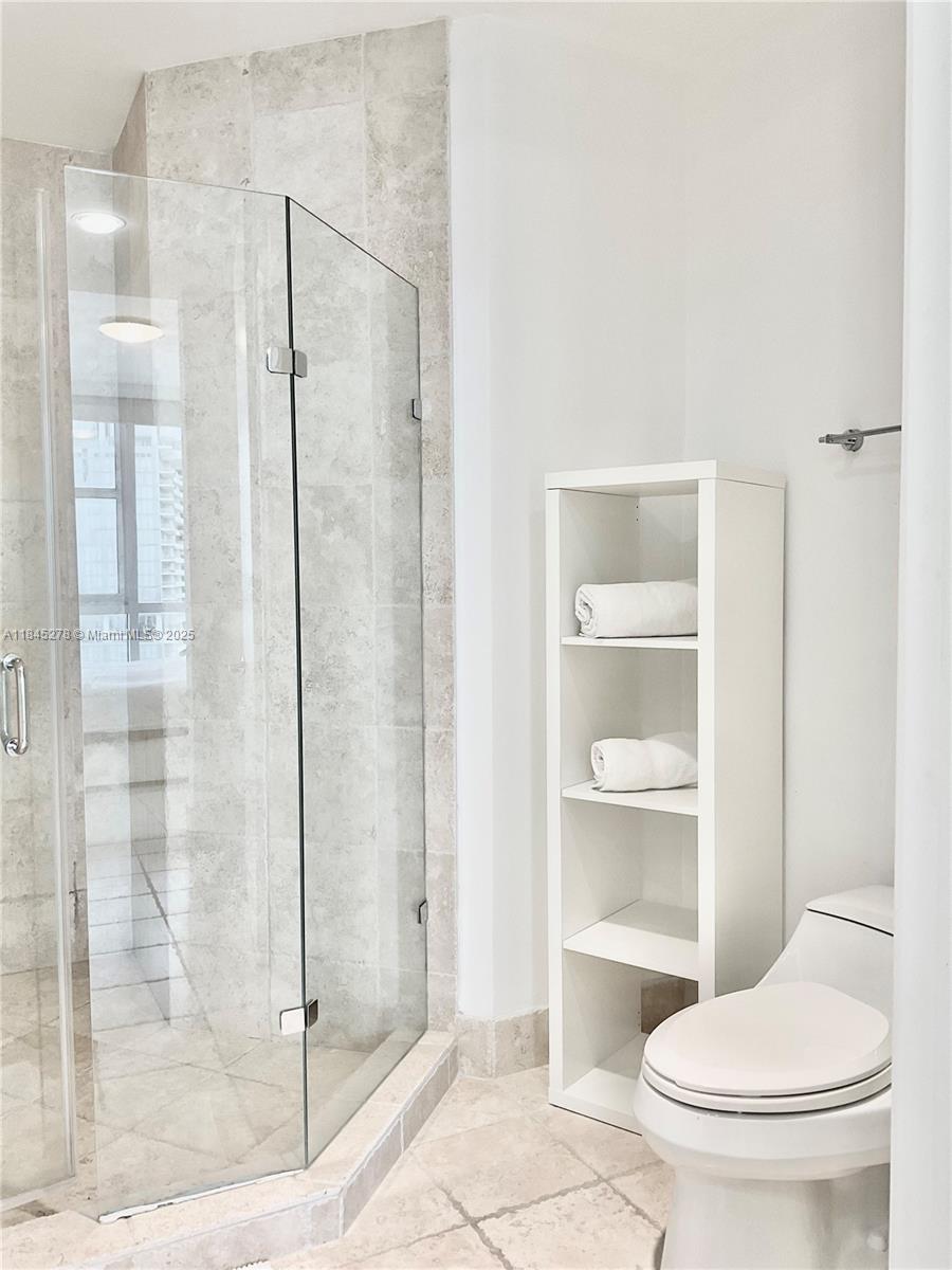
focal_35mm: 29
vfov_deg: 61.7
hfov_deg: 48.2
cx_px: 476
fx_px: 1063
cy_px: 635
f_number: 1.8
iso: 40
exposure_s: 1/60
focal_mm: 3
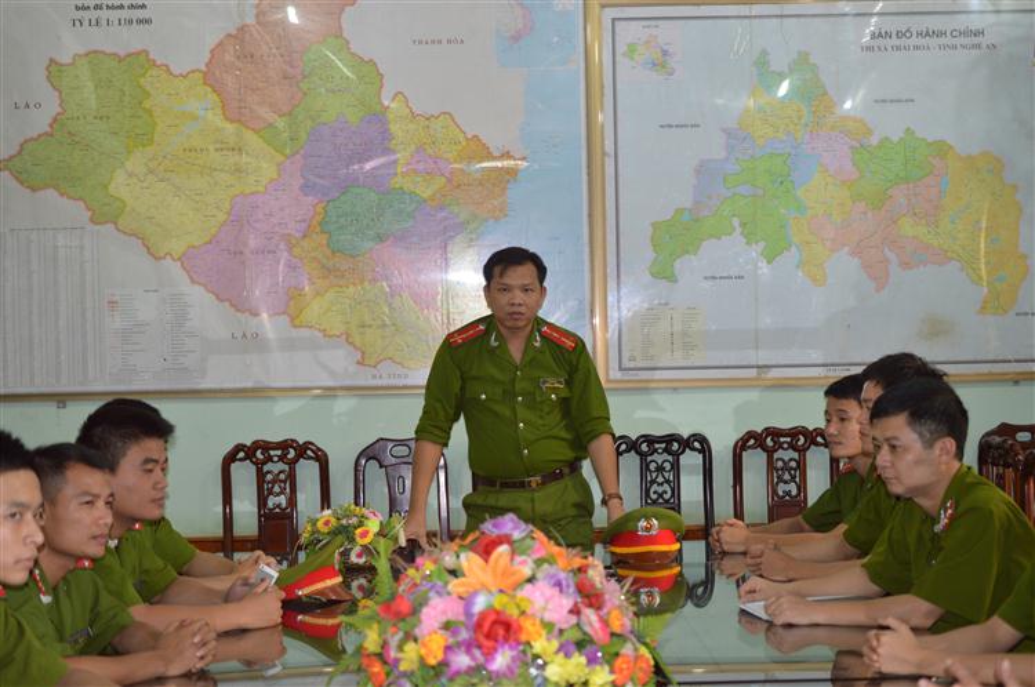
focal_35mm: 60
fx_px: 1723
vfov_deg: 22.6
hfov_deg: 33.4
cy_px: 344
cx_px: 518
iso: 400
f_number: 2.8
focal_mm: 40
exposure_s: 1/80
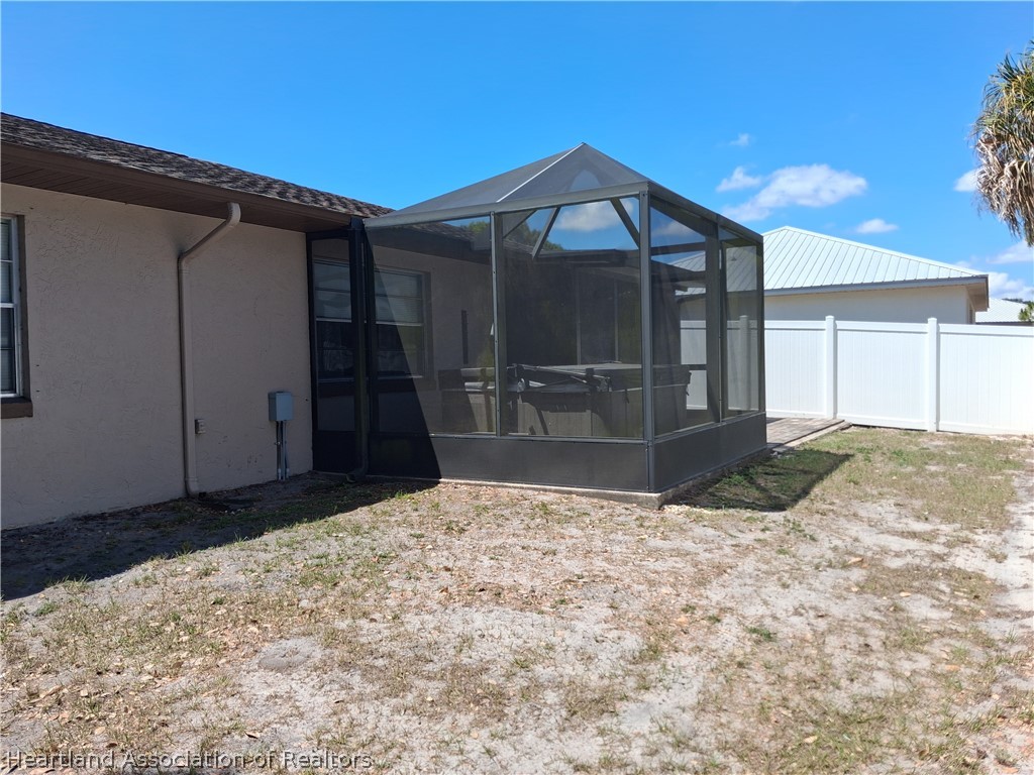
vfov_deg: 51.4
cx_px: 517
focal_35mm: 27
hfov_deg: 65.3
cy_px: 388
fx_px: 807
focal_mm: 4
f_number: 1.8
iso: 25
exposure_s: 1/511
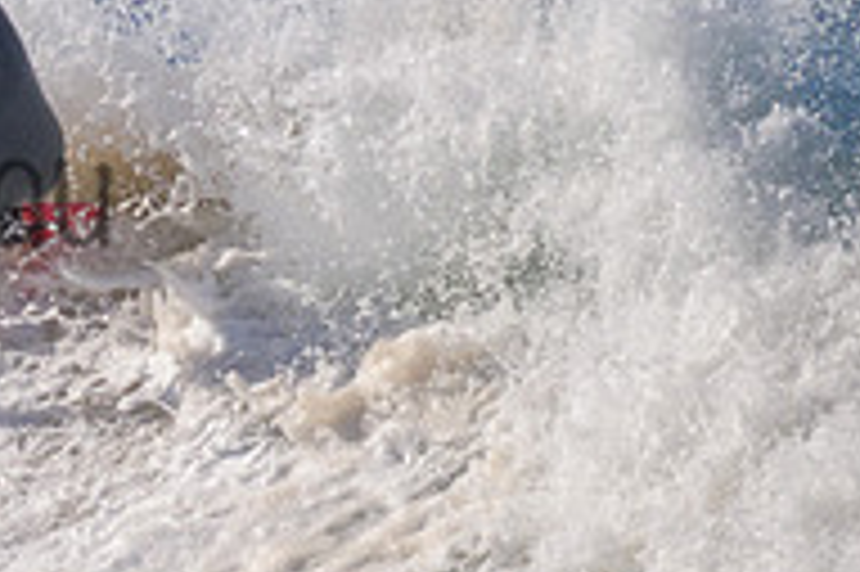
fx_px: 58094
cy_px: 142
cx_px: -365
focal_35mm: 2434
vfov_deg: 0.6
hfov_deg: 0.8
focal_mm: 800
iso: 720
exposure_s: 1/2000
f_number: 11
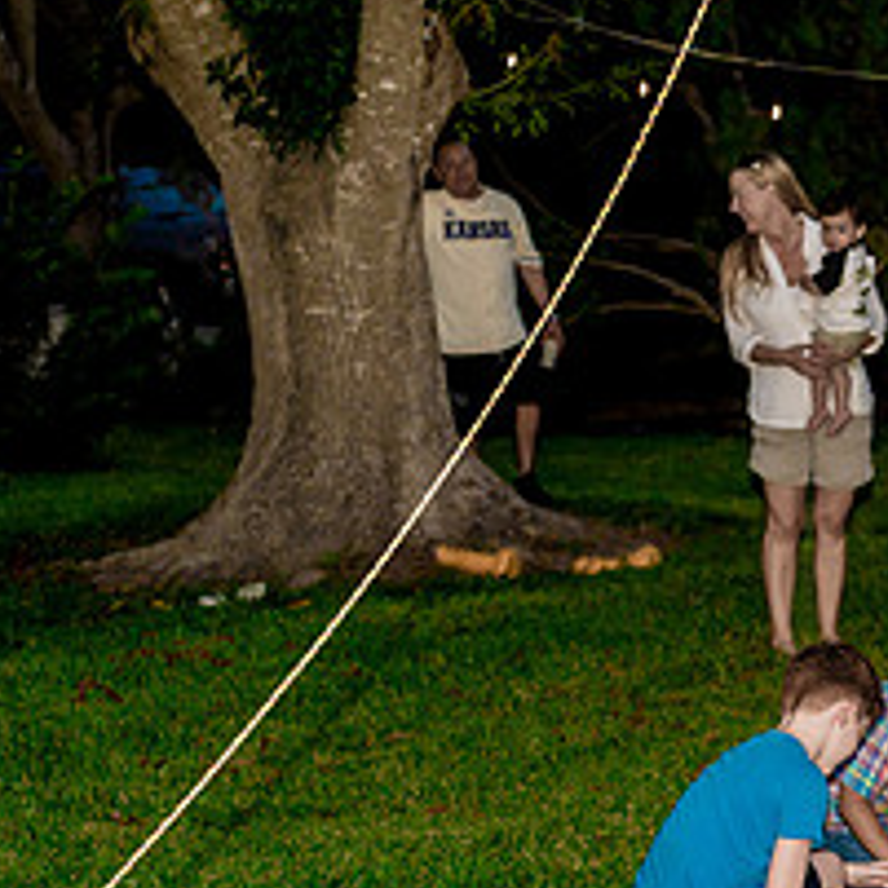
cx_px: 1056
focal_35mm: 103
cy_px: 753
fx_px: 2989
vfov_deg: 16.7
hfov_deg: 16.2
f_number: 2.8
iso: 2000
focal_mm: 42
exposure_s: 1/250
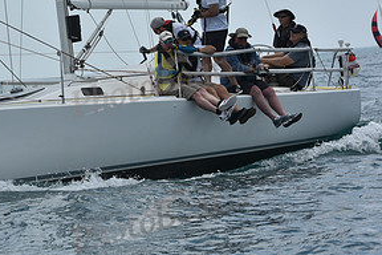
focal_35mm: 161
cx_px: 4
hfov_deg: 12.6
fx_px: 1708
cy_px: 33
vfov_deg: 8.5
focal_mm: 80
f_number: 9
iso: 250
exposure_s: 1/1250
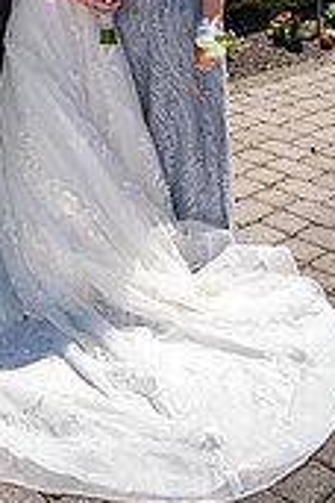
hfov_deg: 21.3
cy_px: -126
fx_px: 879
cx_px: 60
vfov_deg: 27.4
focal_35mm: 63
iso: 100
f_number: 3.2
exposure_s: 1/1600
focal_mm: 24
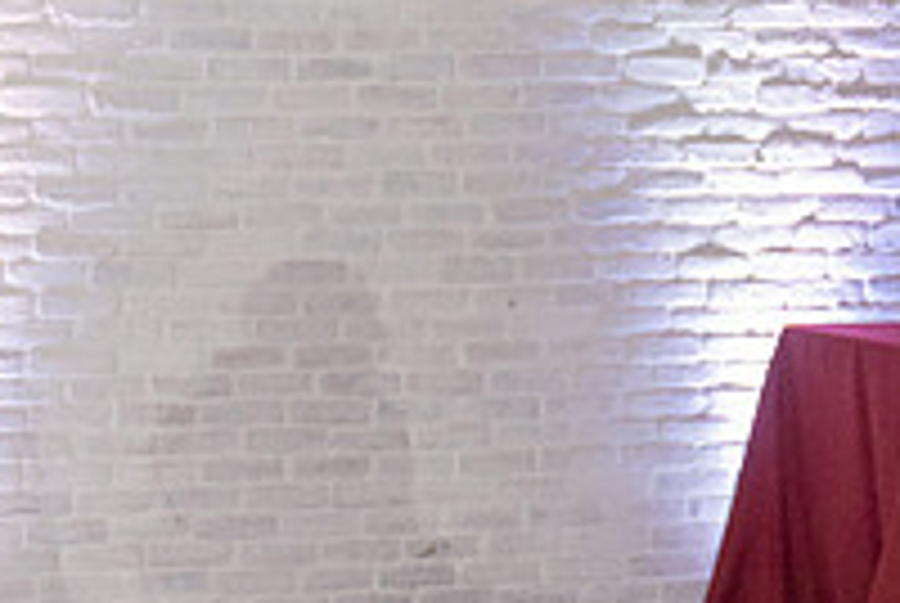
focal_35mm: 138
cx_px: 10
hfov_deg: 14.6
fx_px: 3455
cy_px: 719
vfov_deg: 9.8
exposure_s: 1/200
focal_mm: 43
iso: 2000
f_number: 3.5
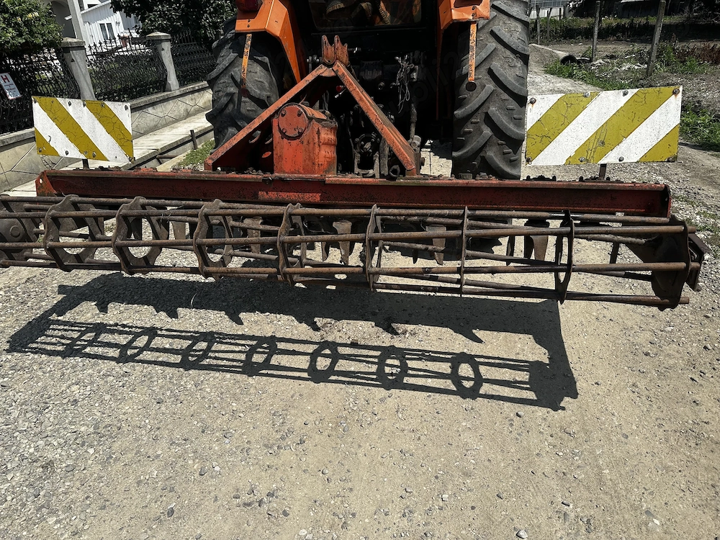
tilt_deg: -26.4
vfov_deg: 56.8
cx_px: 360
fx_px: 499
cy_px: 270
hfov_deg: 71.6
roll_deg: +2.6
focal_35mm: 24
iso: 80
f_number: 1.78
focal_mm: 6.86
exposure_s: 1/4545
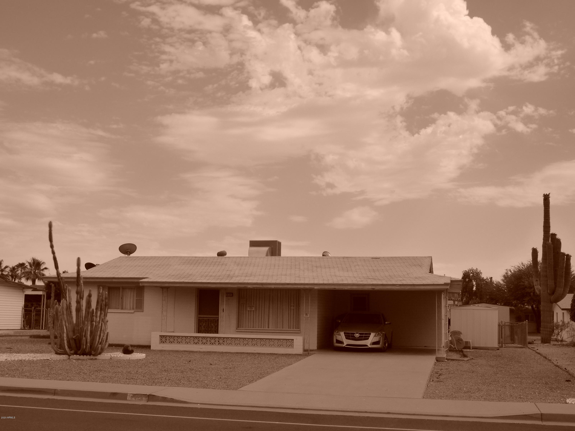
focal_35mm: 47
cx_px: 288
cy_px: 216
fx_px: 781
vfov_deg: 30.9
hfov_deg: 40.4
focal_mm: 8.2
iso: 125
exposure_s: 1/800
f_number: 5
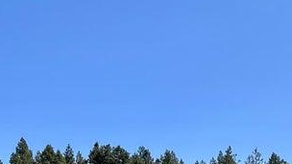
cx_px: 130
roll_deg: +0.5
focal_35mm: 127
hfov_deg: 16.9
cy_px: 207
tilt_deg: +8.5
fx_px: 983
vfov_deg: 9.4
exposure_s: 1/3968
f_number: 1.5
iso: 50
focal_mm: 5.7
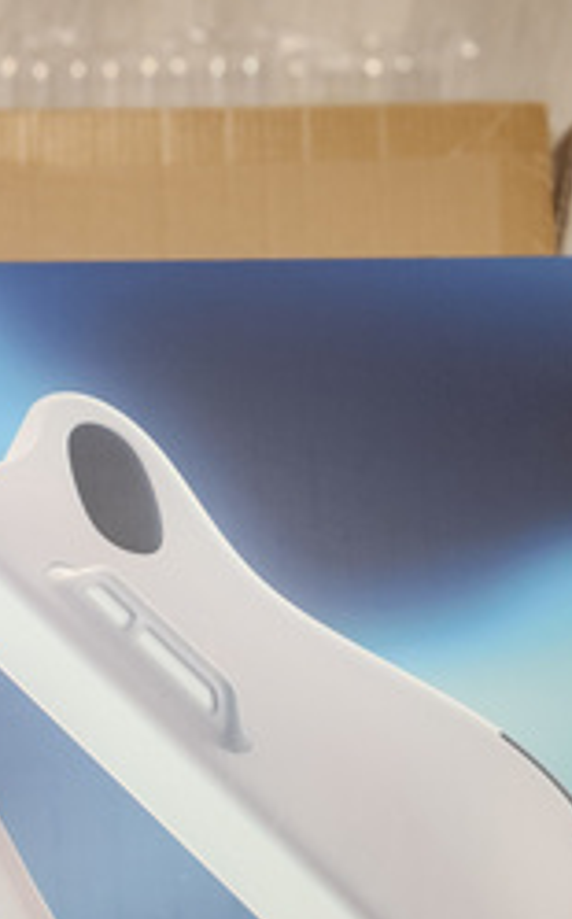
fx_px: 1226
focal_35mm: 49
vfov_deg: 39.8
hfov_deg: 24.4
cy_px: 705
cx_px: -68
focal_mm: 5.4
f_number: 1.8
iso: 320
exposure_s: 1/100
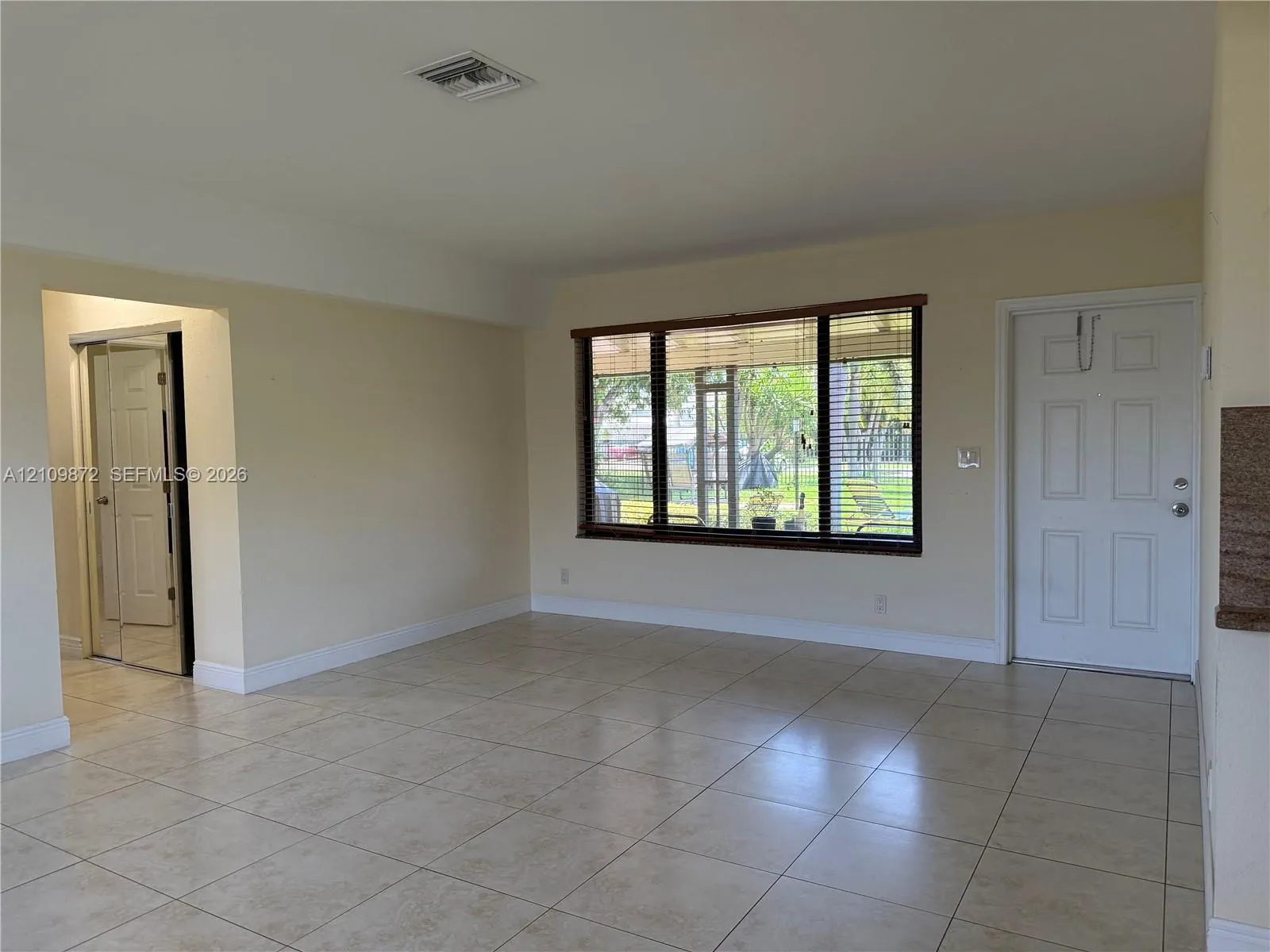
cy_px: 476
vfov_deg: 56.8
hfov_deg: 71.6
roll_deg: +1.1
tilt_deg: -2.3
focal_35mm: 24
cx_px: 635
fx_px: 881
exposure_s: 1/179
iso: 160
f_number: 1.78
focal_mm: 6.76
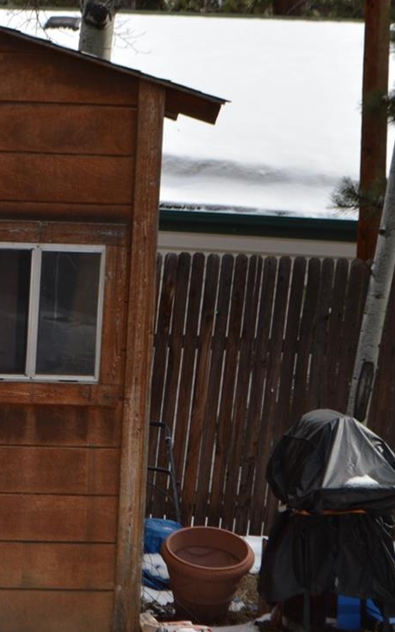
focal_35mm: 185
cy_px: 345
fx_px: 3187
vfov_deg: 11.3
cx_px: -212
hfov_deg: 7.0
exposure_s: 1/200
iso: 100
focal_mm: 55
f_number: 8
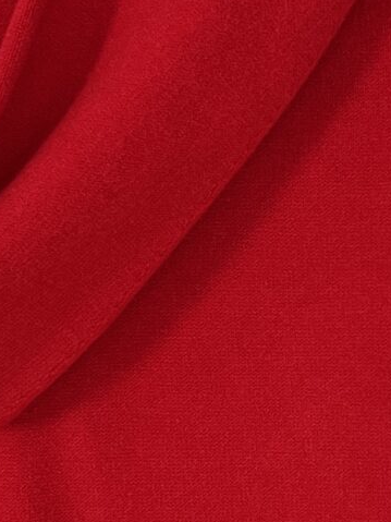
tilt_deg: -10.0
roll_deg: -0.3
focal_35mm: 139
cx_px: 404
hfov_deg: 10.6
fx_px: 2094
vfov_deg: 14.2
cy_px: 286
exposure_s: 1/121
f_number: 1.5
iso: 64
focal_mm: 5.7
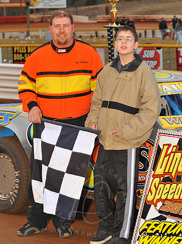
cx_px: 90
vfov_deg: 19.5
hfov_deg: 14.6
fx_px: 709
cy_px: 122
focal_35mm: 101
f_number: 7.1
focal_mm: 92
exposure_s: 1/320
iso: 500
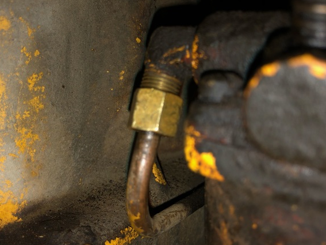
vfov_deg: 41.8
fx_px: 320
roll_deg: -2.2
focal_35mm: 34
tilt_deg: -13.8
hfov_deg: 54.0
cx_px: 158
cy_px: 116
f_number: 1.8
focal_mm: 3.99
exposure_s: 1/39
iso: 20
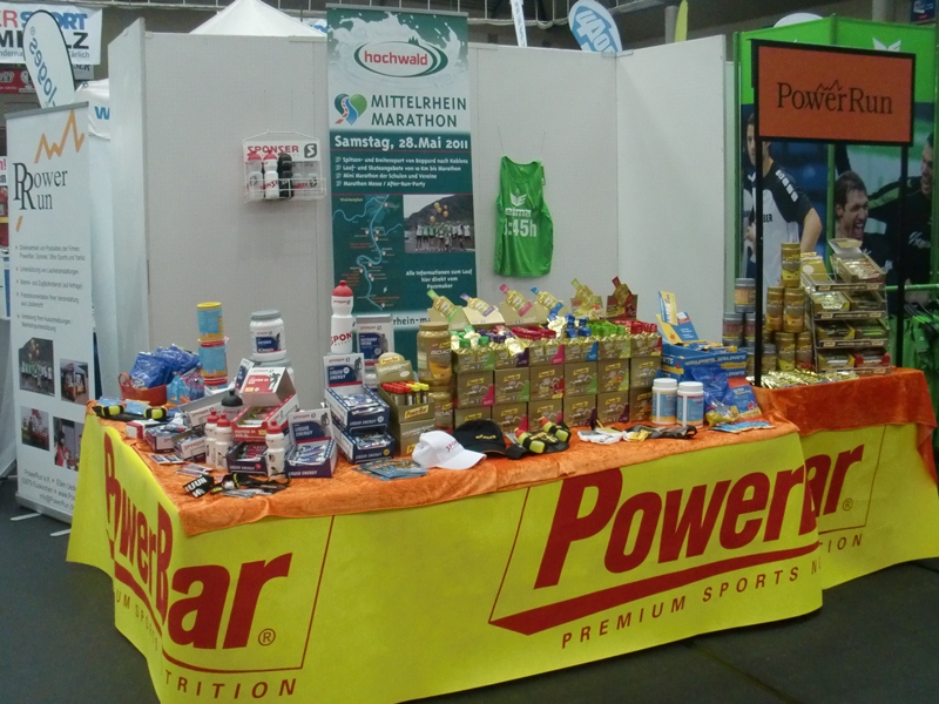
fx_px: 1031
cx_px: 470
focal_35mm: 38
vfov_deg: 37.7
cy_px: 352
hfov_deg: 49.0
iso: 400
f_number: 3.9
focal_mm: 6.66
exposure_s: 1/100
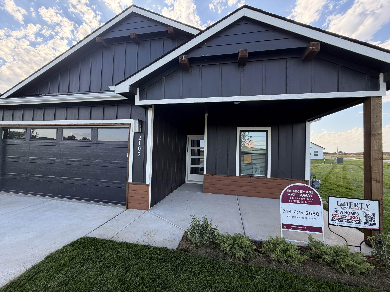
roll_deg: -1.3
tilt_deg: +2.2
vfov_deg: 85.7
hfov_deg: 102.1
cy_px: 146
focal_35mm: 14
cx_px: 195
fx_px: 158
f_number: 2.2
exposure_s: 1/227
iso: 50
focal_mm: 2.22
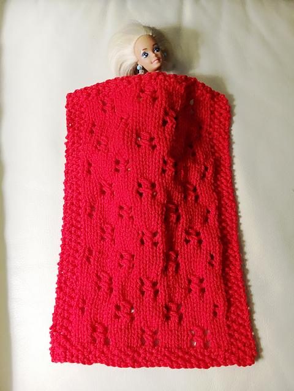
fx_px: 328
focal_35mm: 29
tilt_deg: -77.4
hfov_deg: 48.2
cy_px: 196
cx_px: 147
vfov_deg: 61.7
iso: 200
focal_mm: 4.15
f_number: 2.2
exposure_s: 1/15
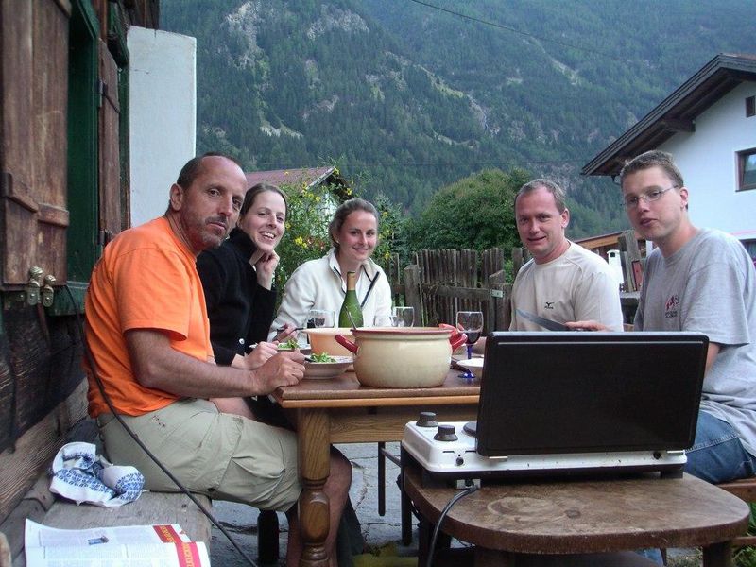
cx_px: 378
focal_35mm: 38
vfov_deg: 37.7
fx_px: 830
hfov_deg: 49.0
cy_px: 284
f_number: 2.8
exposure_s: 1/25
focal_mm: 6
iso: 100
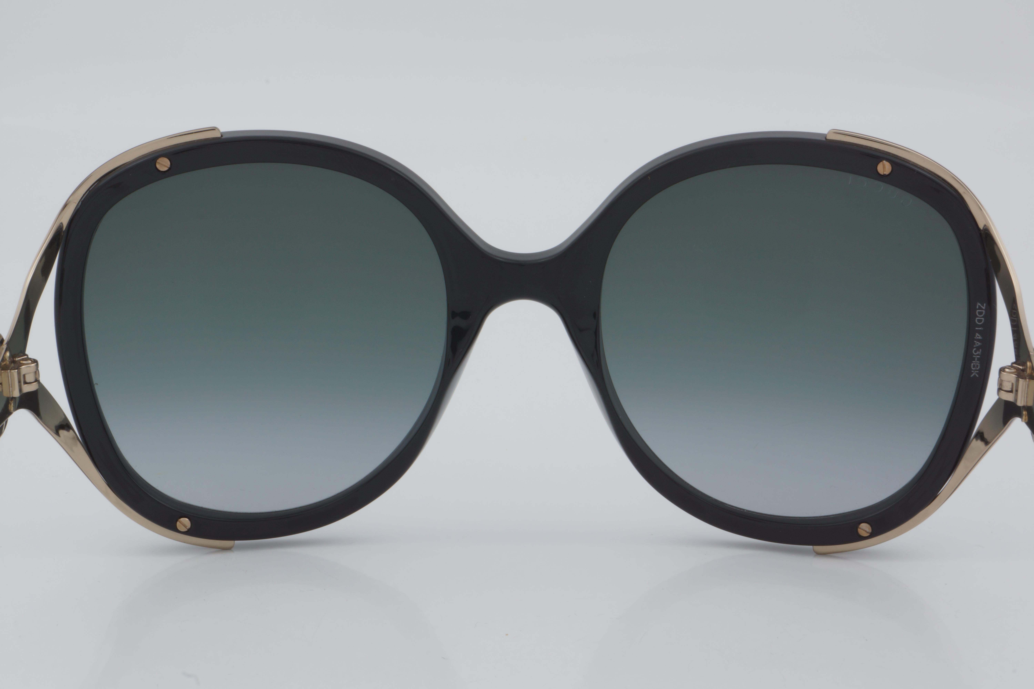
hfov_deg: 24.6
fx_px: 2369
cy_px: 344
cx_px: 517
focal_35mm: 82
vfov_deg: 16.6
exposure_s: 1/4
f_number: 32
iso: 100
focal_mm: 55
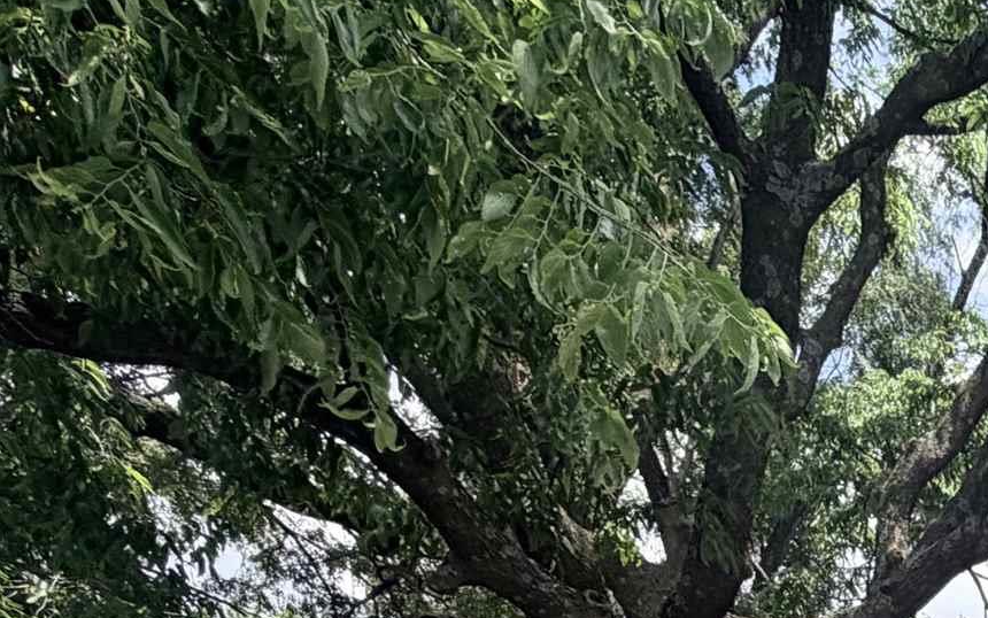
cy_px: 1258
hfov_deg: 29.6
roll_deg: -1.8
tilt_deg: -12.0
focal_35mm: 53
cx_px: 1322
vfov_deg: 17.2
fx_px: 1427
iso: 40
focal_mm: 2.22
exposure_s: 1/770
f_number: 2.2
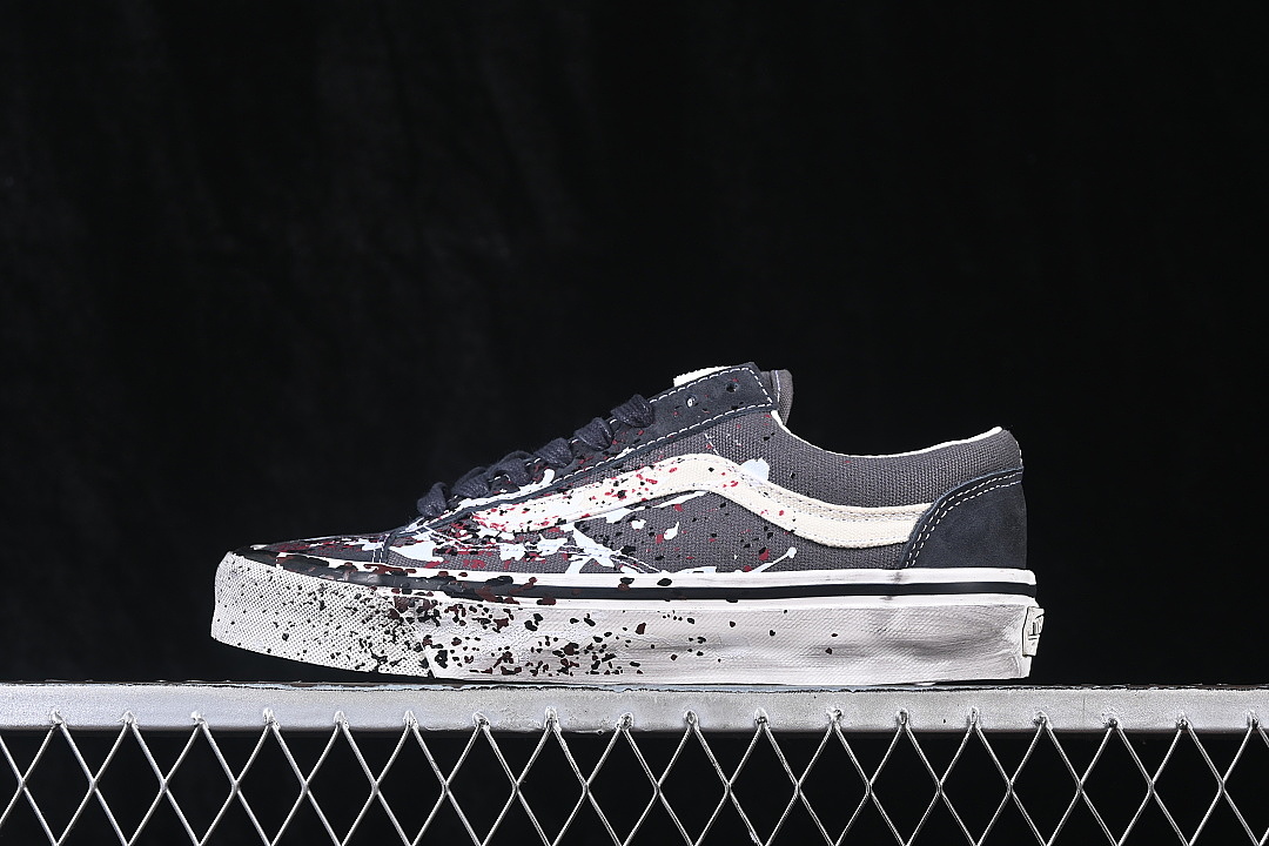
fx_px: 2644
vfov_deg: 18.2
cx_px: 634
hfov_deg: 27.0
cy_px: 423
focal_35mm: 75
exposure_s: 1/60
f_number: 7.1
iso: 160
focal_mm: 50
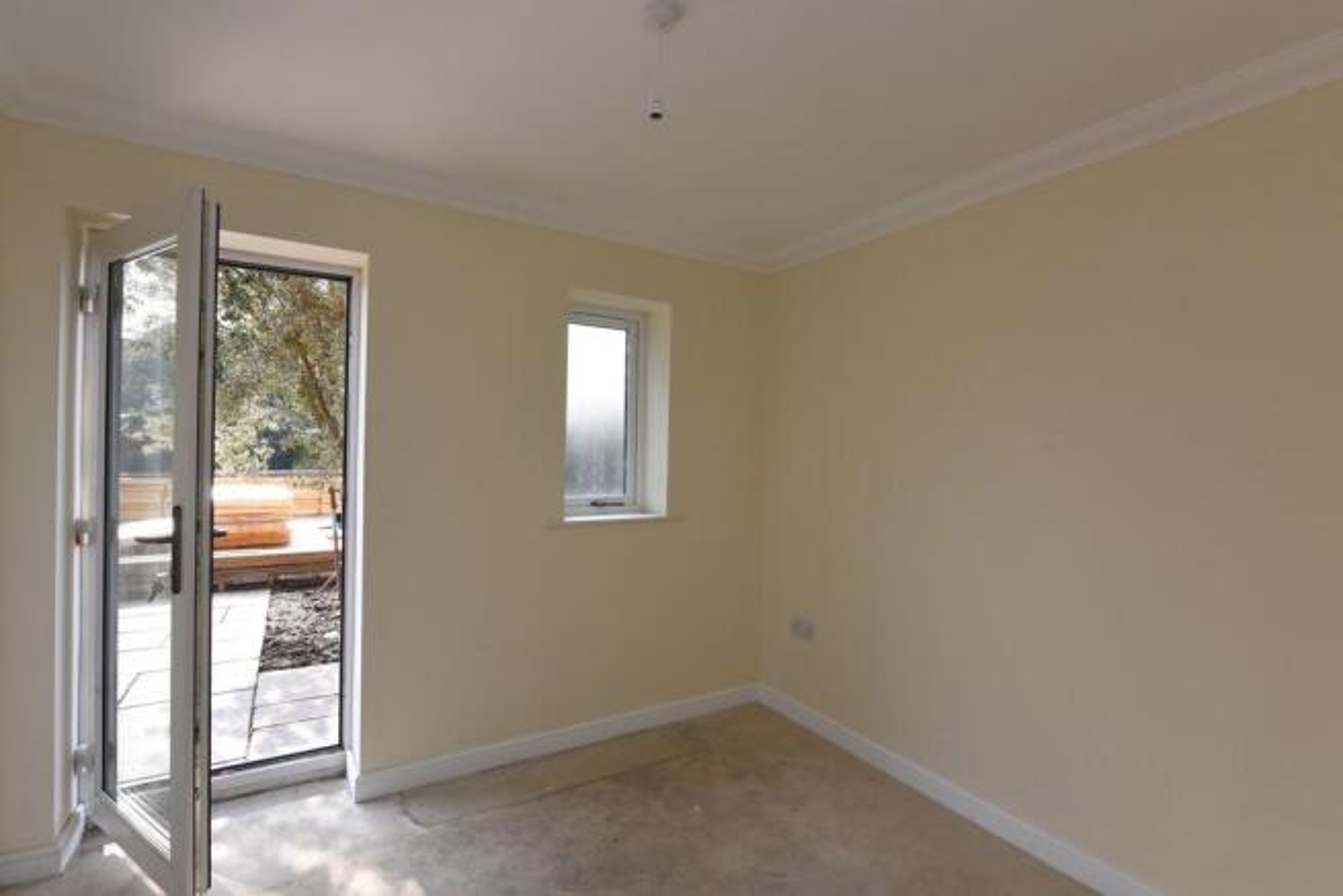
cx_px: 672
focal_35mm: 17
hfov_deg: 93.3
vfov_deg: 70.5
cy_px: 448
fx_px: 634
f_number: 9
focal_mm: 17
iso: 320
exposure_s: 1/50
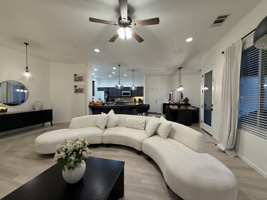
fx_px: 108
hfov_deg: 102.1
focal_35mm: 14
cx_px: 134
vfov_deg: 85.7
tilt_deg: -2.2
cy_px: 100
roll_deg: +0.1
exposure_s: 1/60
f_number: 2.2
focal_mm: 2.22
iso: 250
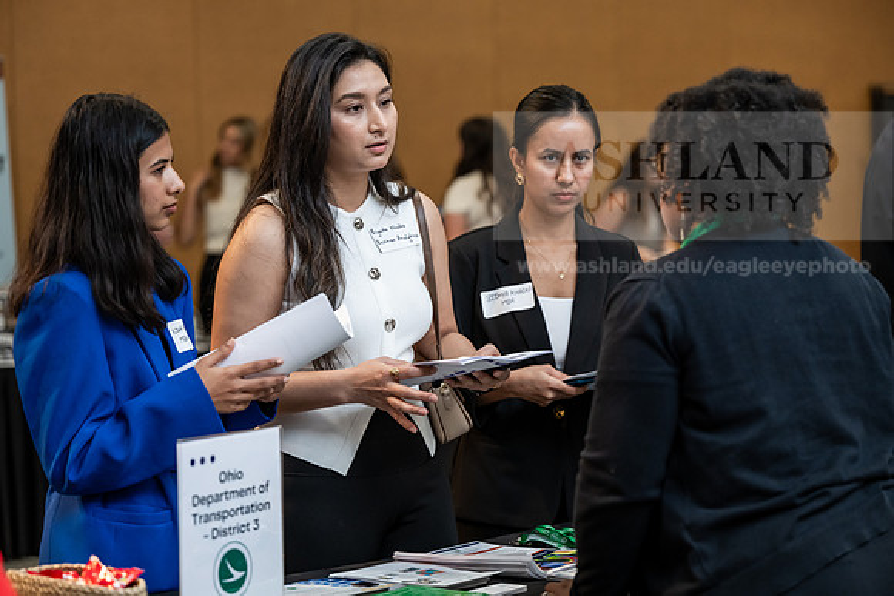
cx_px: 447
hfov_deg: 24.2
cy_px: 298
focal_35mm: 84
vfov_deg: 16.3
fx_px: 2086
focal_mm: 84
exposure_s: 1/200
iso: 1600
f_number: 3.2
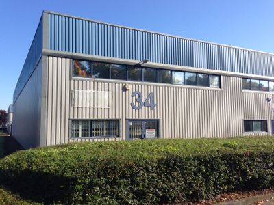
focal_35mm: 33
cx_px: 137
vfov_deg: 42.9
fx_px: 261
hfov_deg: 55.4
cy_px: 102
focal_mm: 4.12
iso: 50
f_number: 2.4
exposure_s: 1/951
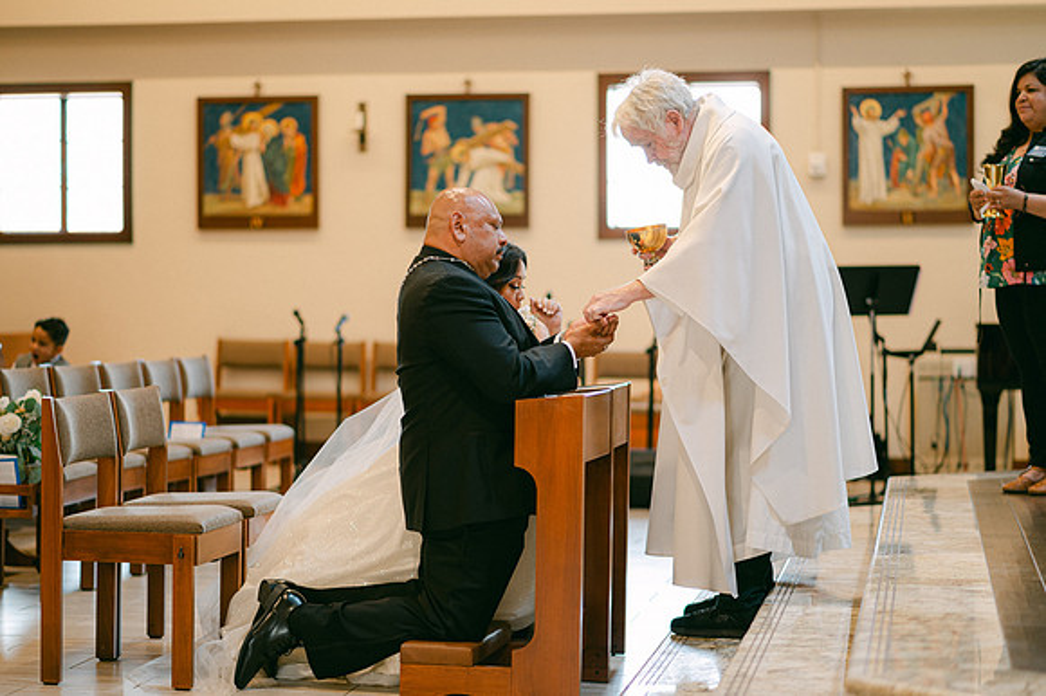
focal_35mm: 85
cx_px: 523
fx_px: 2468
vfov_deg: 16.1
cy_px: 348
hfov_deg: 23.9
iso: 320
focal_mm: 85
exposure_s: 1/125
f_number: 1.8
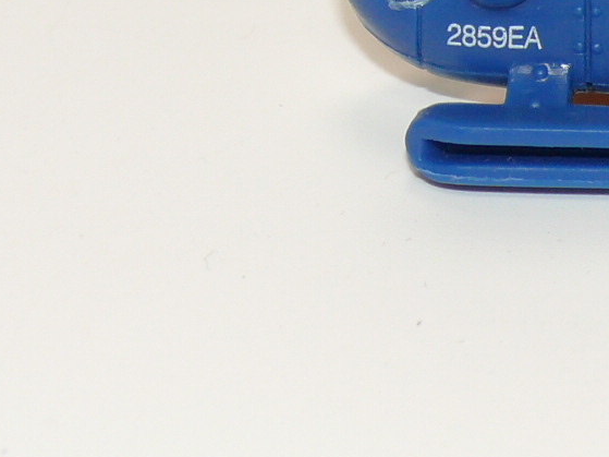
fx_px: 4081
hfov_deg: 8.4
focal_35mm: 232
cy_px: -137
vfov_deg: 6.4
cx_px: 827
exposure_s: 1/30
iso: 100
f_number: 4
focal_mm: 11.9
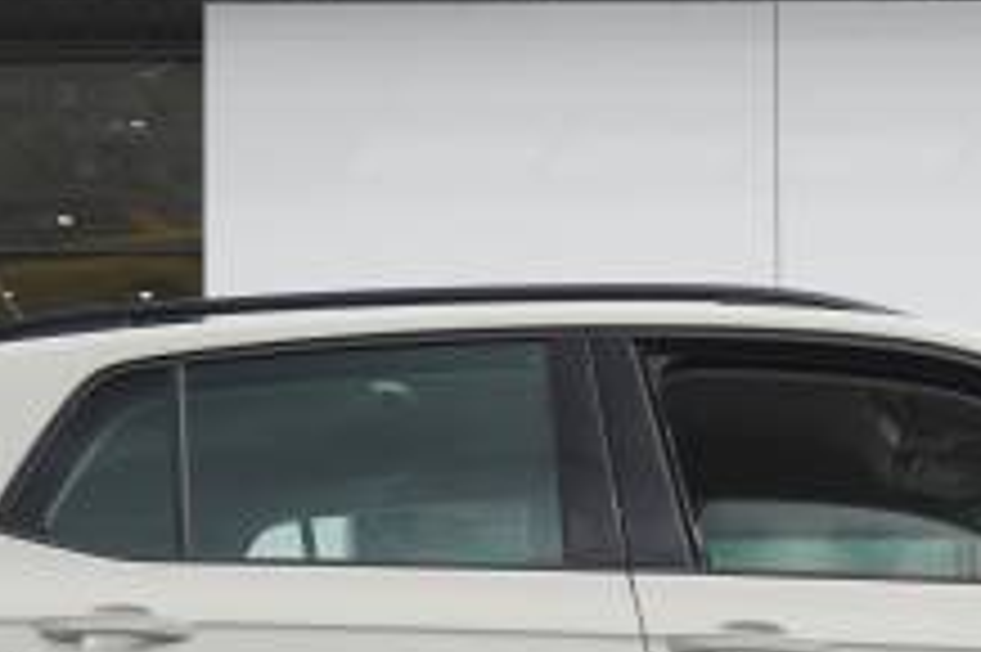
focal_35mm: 136
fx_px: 3716
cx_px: 850
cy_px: 782
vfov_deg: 9.9
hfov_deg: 14.9
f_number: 8
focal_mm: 31
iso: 160
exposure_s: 1/200
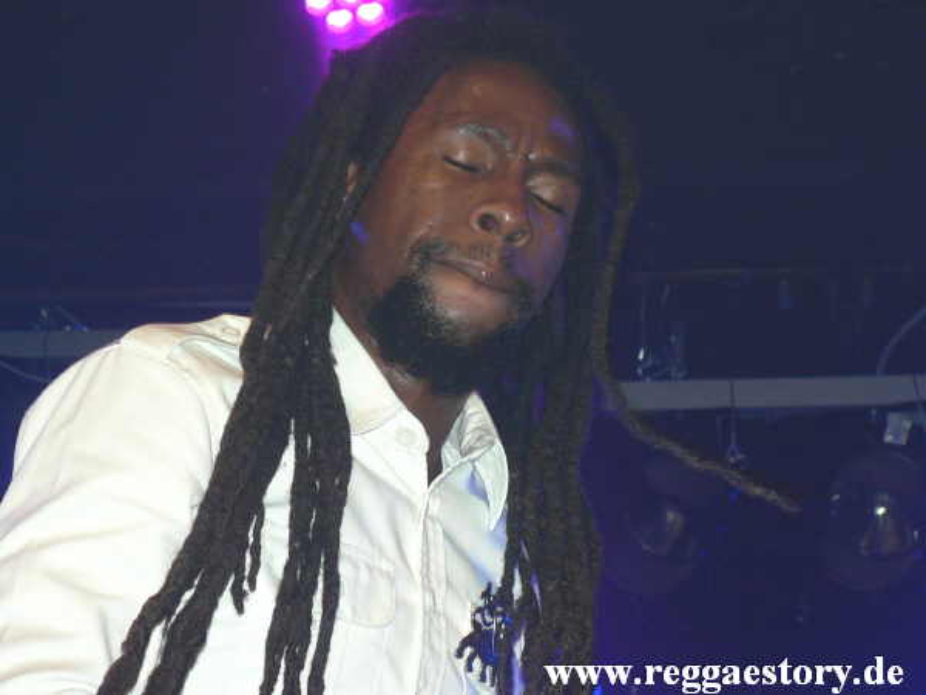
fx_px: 2969
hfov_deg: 17.7
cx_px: 463
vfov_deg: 13.3
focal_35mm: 111
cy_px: 348
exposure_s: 1/60
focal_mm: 19
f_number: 3.2
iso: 200
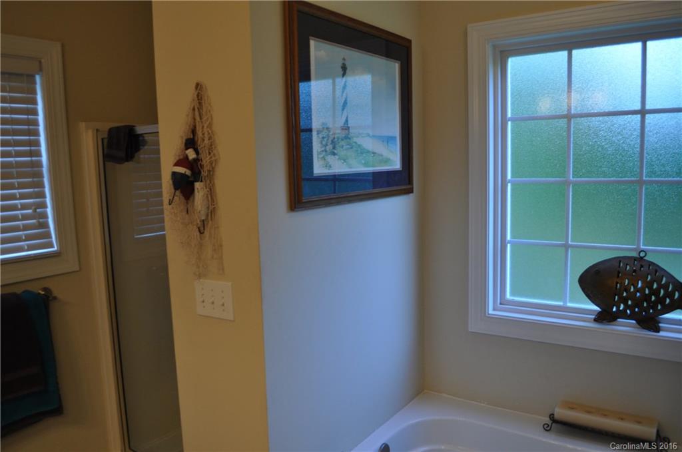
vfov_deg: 47.8
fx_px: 511
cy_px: 226
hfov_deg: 67.5
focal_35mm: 27
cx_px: 341
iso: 450
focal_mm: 18
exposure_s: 1/60
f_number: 4
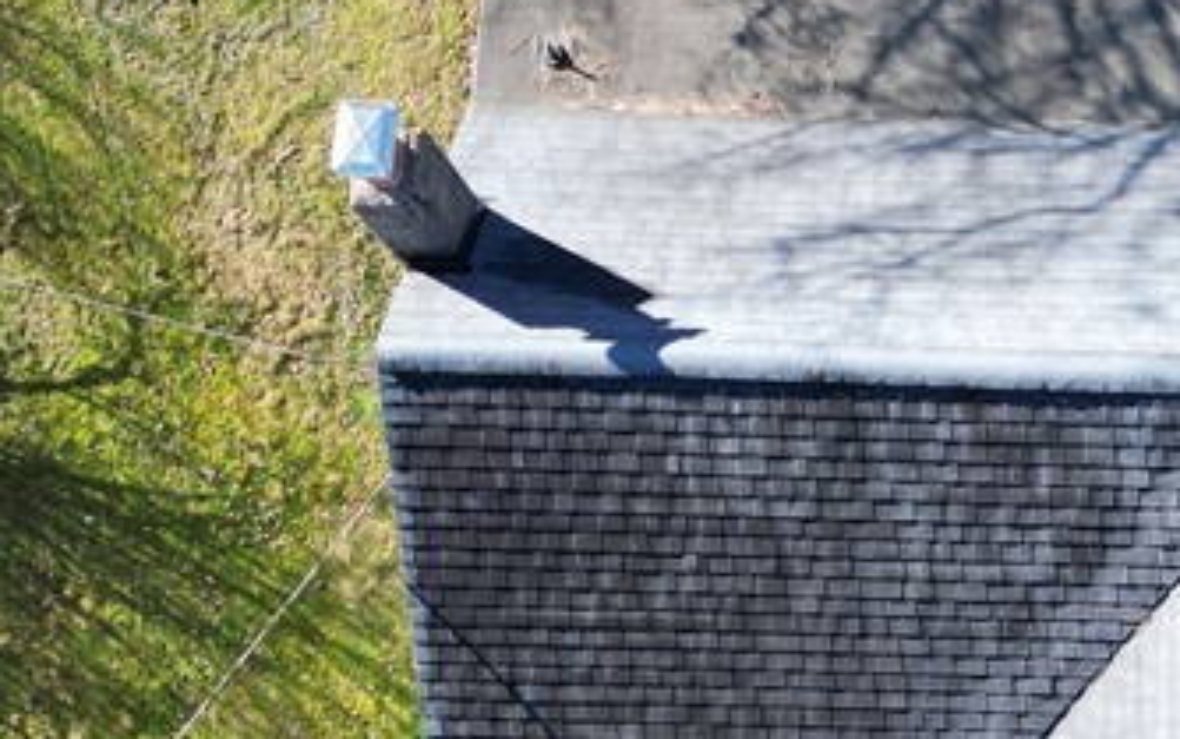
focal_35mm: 78
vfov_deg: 16.5
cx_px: 1184
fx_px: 2509
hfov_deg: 25.2
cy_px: 686
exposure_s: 1/640
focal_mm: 6.72
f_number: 1.7
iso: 130
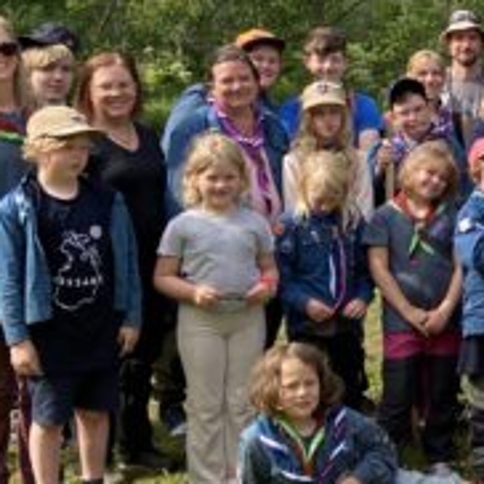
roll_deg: +0.1
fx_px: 1281
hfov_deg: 19.4
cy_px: 191
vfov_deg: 21.4
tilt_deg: -5.9
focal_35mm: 81
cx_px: 665
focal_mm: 4.25
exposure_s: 1/610
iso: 32
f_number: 1.8
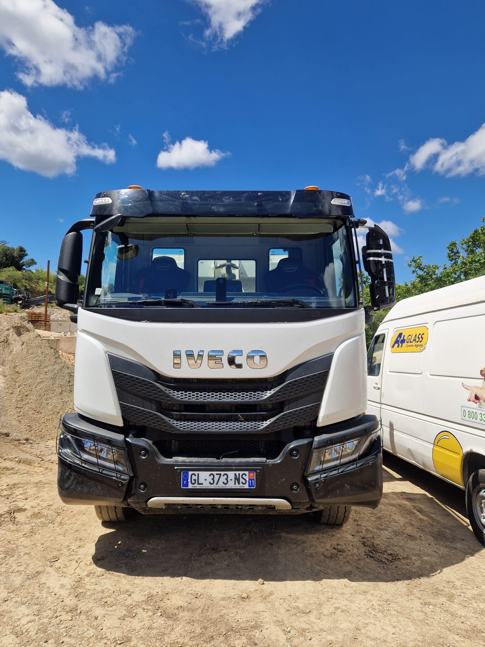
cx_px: 233
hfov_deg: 54.9
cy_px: 297
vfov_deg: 69.3
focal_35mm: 25
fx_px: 467
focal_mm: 5.4
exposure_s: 1/2240
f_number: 1.8
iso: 50
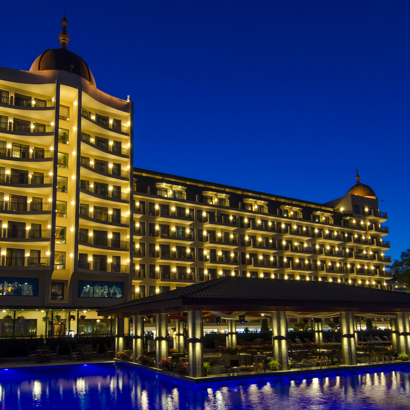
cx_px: 160
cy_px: 212
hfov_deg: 64.3
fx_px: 322
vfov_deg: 65.0
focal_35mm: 24
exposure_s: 1/2
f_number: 11
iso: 800
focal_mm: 12
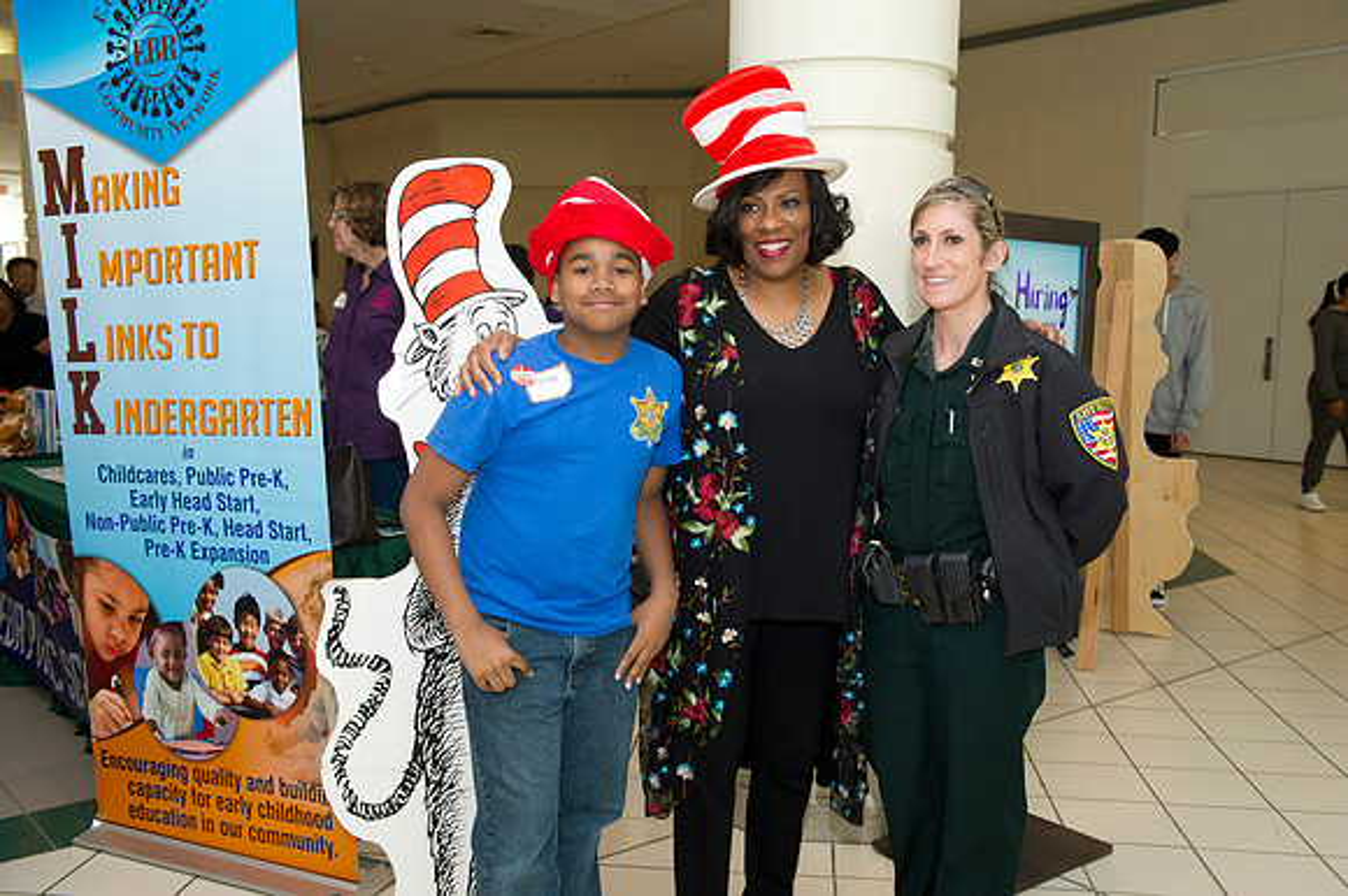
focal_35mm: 35
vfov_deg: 37.8
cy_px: 448
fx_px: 1310
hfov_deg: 54.5
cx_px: 674
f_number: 5.6
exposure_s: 1/200
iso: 1250
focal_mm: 35
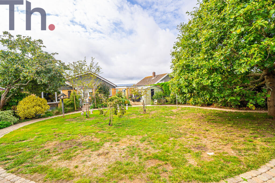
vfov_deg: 73.8
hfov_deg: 96.7
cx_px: 138
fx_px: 122
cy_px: 92
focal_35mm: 16
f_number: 5
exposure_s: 1/250
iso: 80
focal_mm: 16
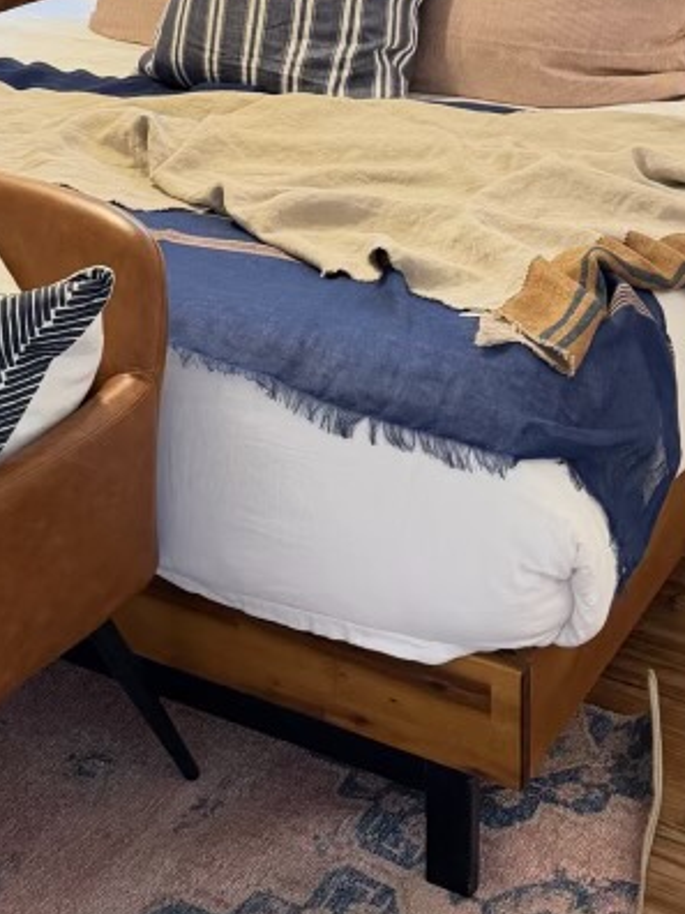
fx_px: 1636
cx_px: 318
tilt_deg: -12.4
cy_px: -35
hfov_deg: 23.6
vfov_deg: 28.9
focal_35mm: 62
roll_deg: -0.1
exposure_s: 1/60
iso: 500
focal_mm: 6.76
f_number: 1.78
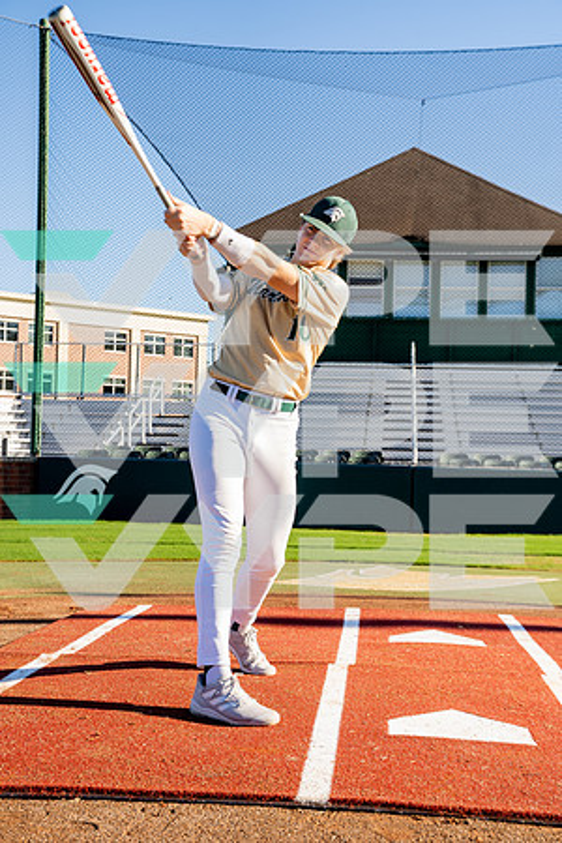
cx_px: 281
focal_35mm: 52
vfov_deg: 38.2
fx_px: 1218
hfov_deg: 26.0
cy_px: 422
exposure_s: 1/250
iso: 100
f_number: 5
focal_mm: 52
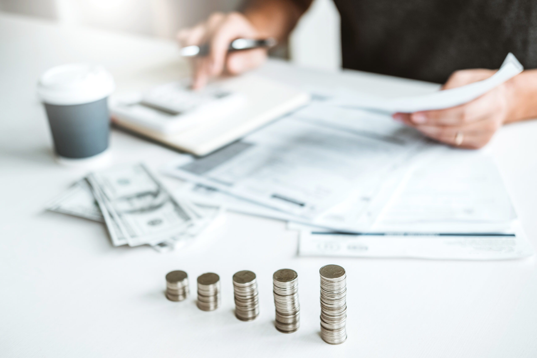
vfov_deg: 25.5
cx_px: 268
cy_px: 179
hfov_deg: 37.5
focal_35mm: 53
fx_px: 791
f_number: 2
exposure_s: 1/800
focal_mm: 35
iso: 100
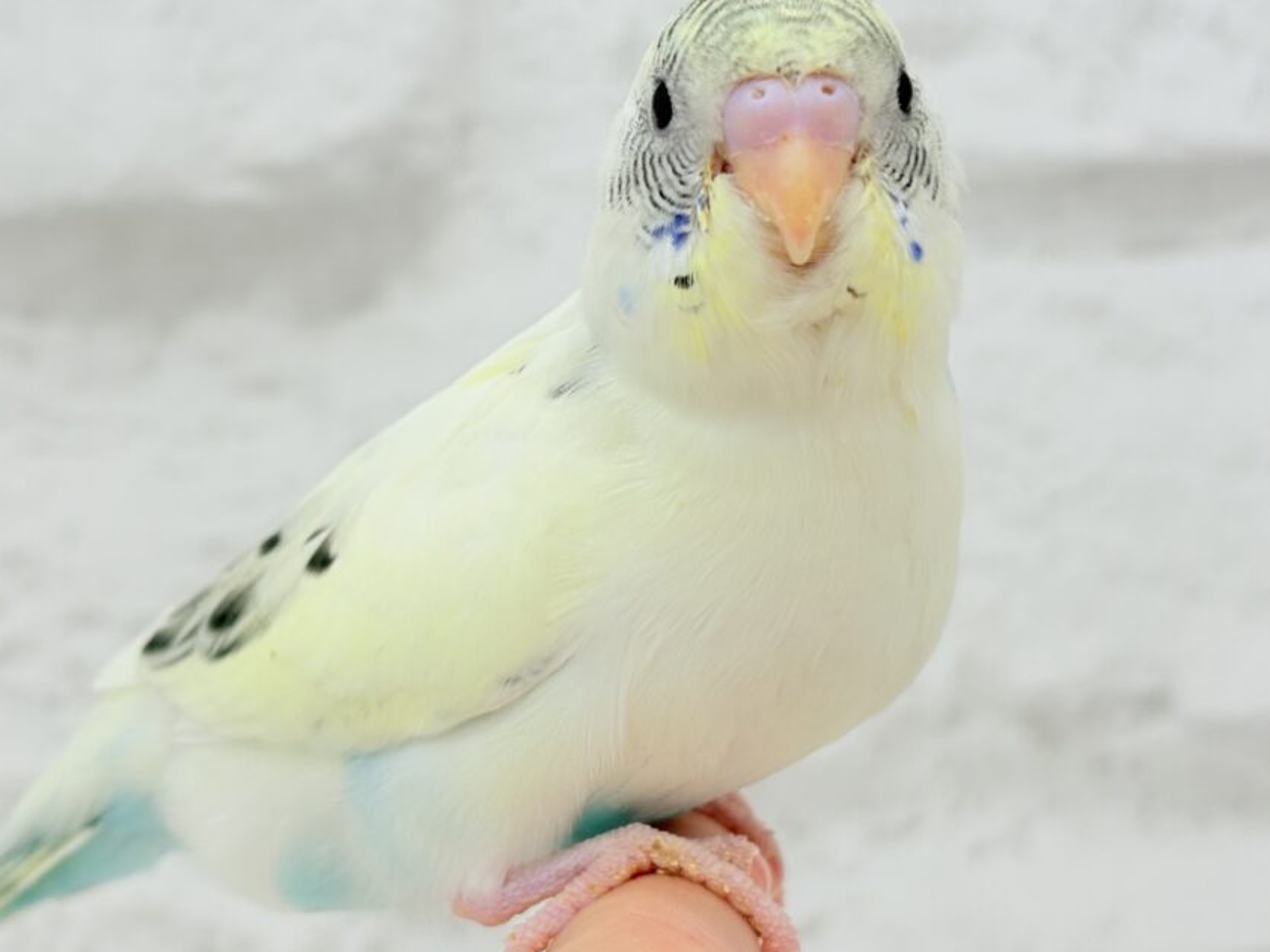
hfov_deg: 26.3
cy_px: 422
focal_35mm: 74
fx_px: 2715
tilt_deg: +2.6
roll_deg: +3.3
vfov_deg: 19.9
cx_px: 509
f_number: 1.6
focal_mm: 5.96
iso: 50
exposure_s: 1/100
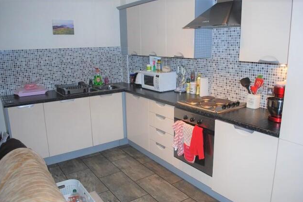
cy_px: 105
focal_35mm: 28
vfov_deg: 46.4
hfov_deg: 65.5
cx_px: 156
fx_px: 236
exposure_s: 1/60
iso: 200
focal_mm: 18
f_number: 3.5
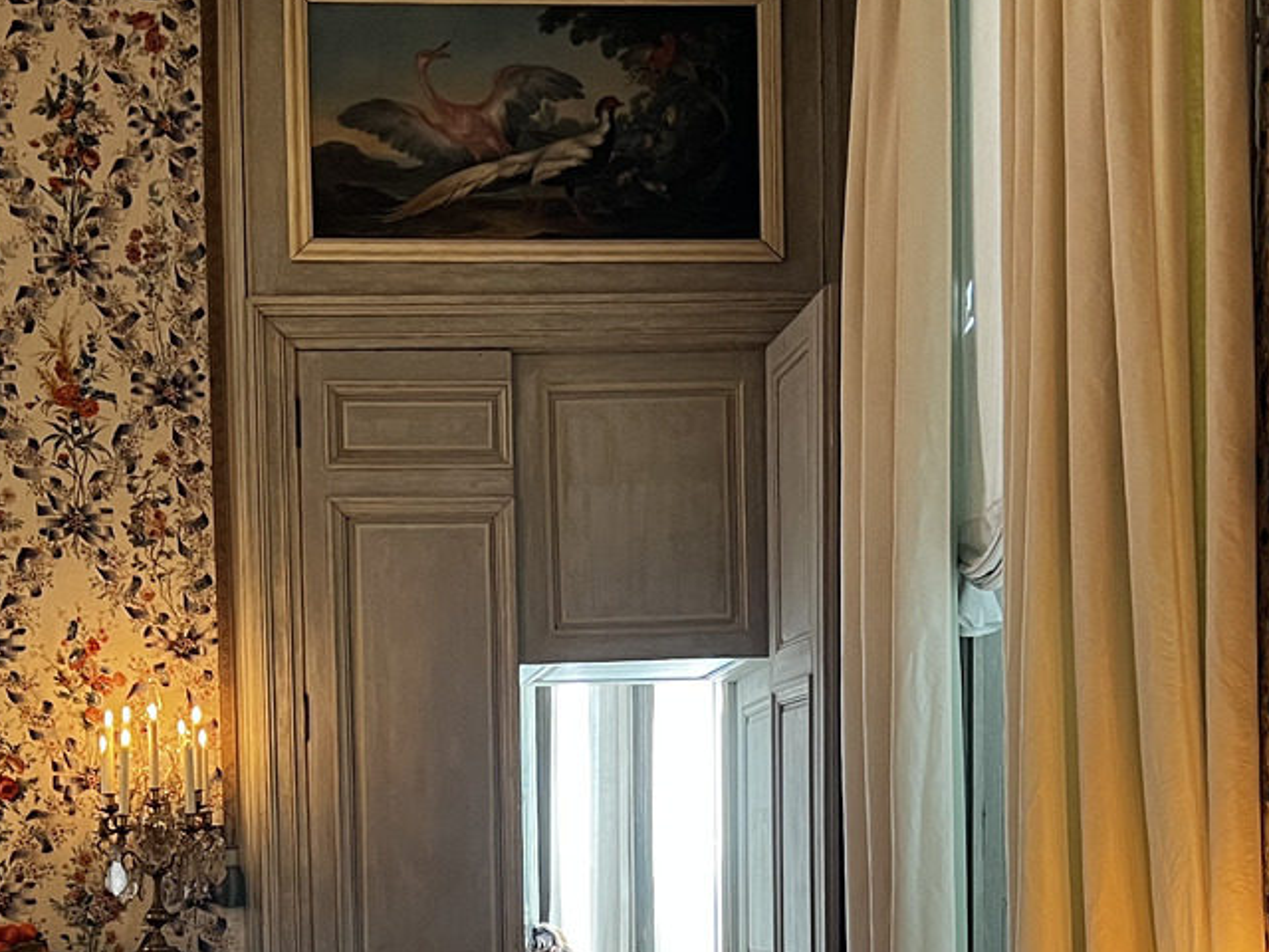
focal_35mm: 65
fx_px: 2383
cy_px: 924
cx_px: 466
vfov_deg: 21.9
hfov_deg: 29.7
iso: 160
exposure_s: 1/50
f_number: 1.5
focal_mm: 5.7
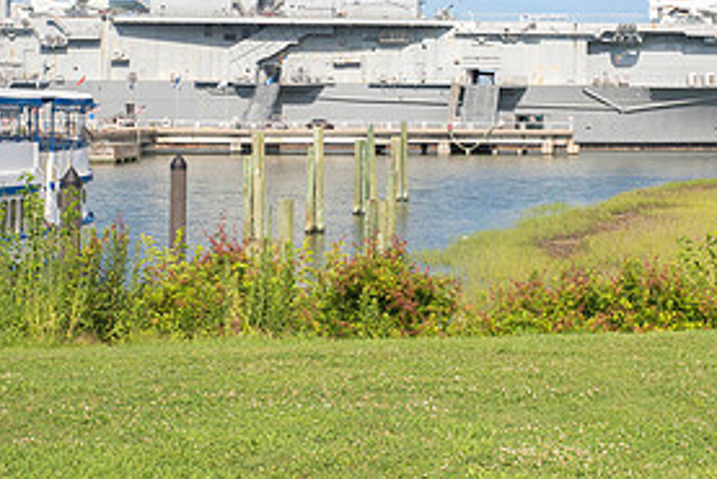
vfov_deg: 14.6
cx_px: 549
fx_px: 1833
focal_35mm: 92
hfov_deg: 21.9
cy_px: -9
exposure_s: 1/2000
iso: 1000
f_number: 10
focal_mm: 44
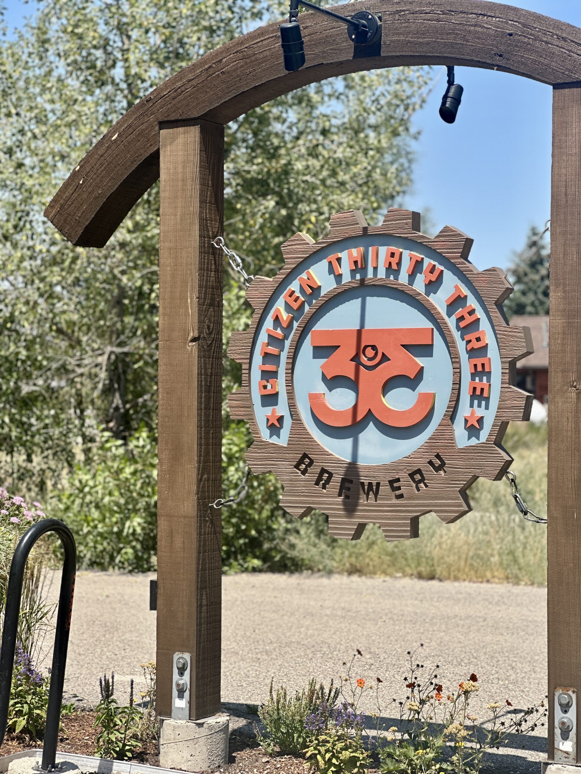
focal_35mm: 77
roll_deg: -0.3
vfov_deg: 25.3
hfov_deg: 19.1
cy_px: 387
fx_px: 1723
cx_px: 290
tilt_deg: +2.1
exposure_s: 1/641
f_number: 2.8
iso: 32
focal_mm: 9
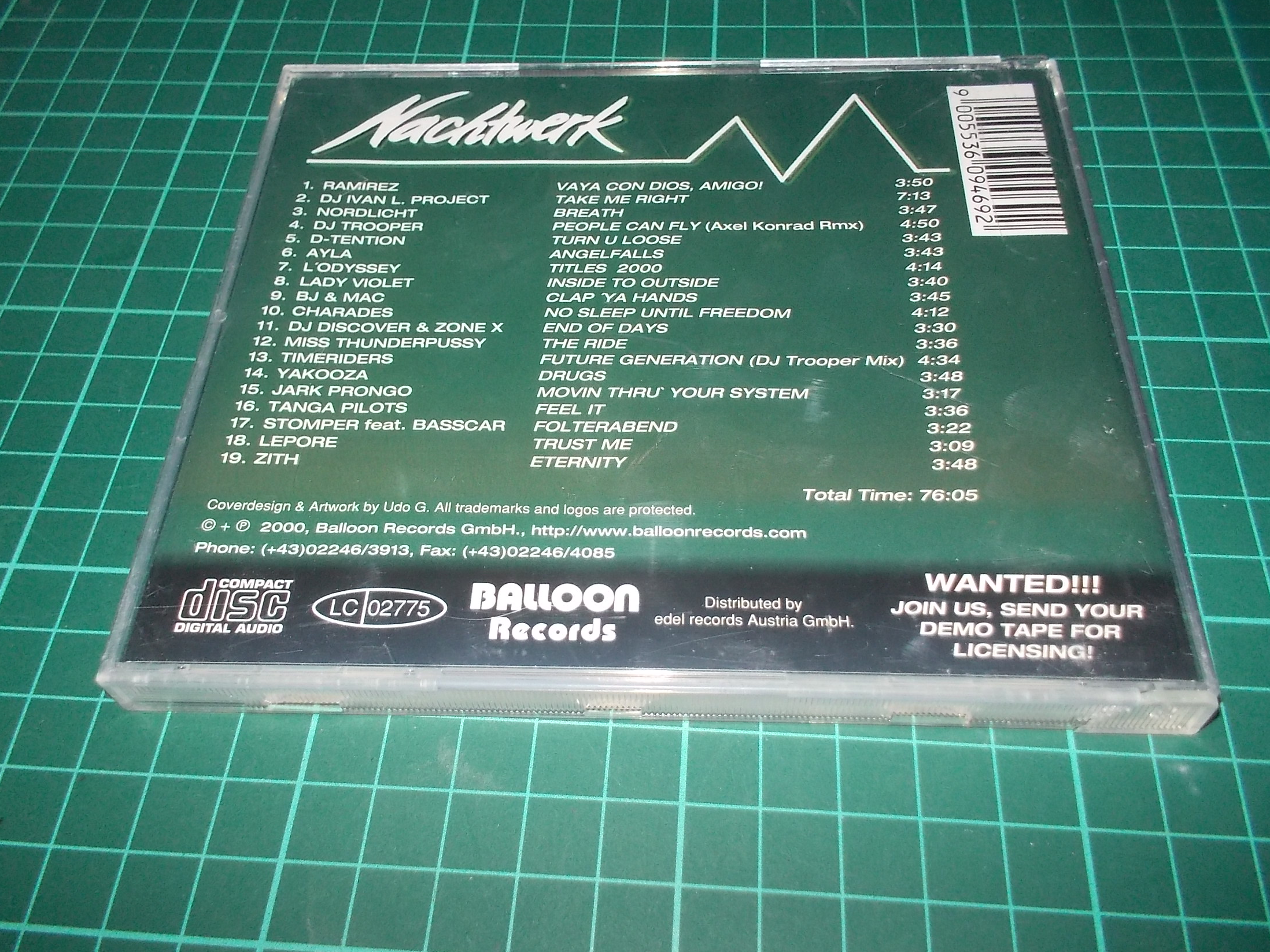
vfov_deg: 46.8
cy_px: 470
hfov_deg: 60.0
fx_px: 1101
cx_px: 626
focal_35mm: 30
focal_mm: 4.1
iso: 200
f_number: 3.3
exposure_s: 1/30
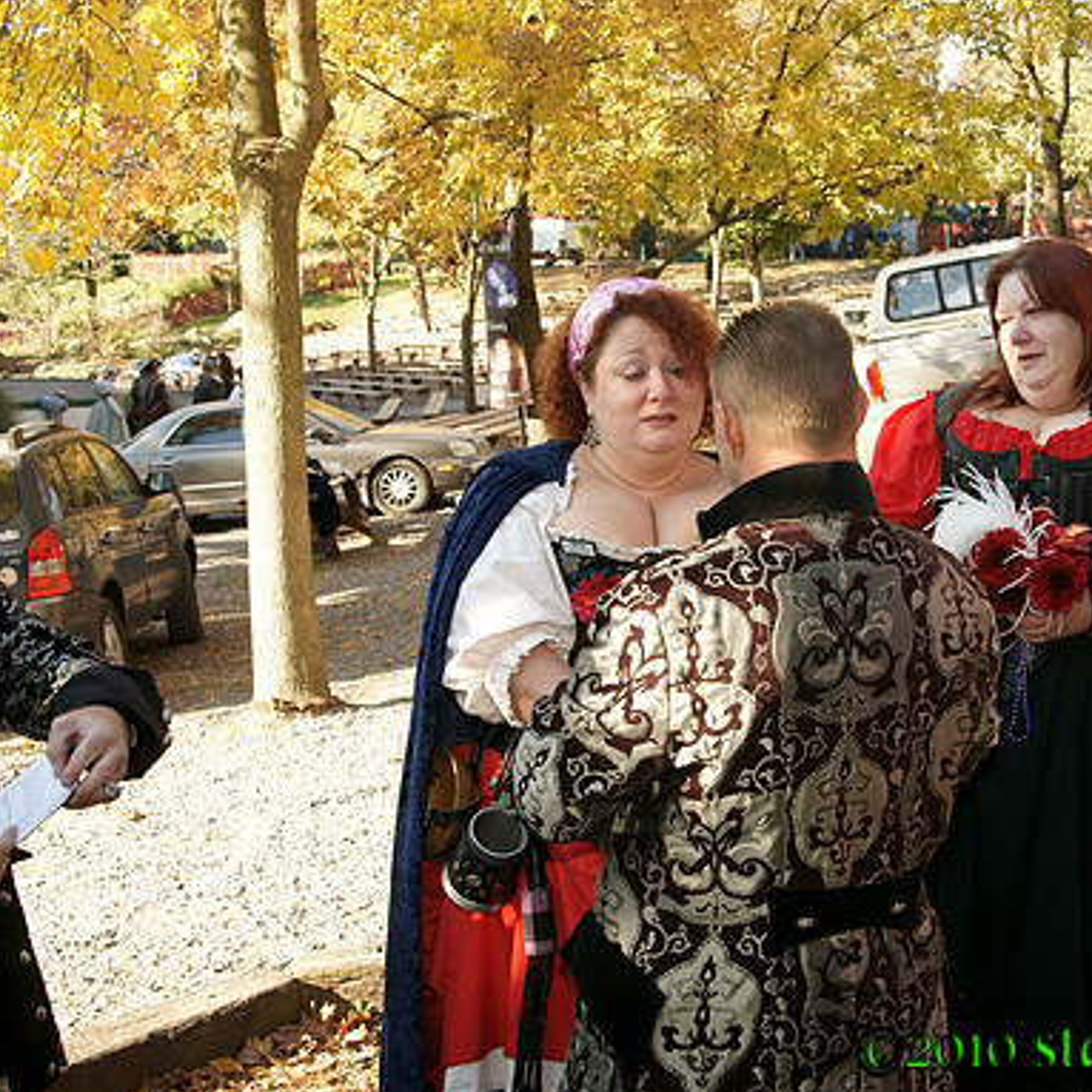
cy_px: 546
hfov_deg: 31.3
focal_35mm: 54
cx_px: 758
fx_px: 1927
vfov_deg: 31.6
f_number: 6.3
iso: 400
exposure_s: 1/160
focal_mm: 28
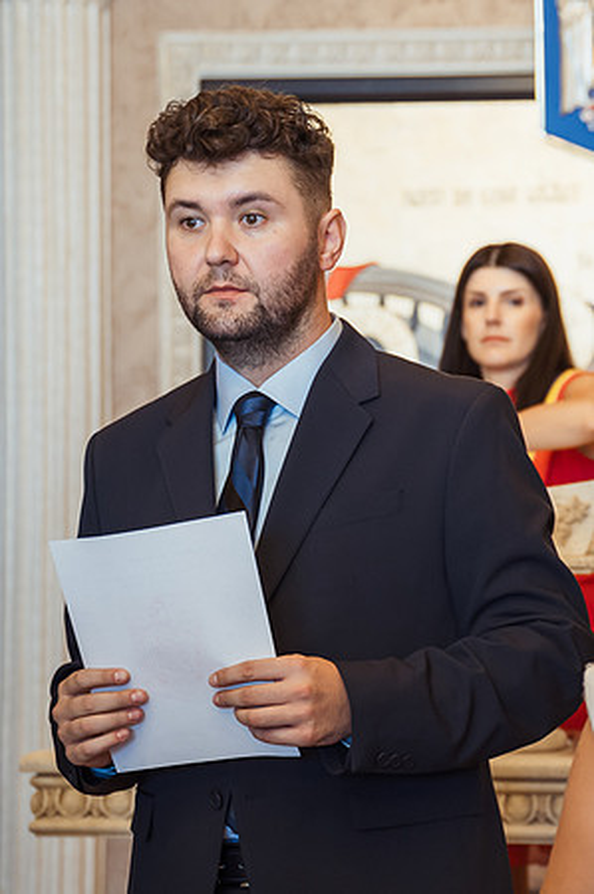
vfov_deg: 18.8
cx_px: 559
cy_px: 514
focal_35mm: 109
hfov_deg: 12.5
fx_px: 2696
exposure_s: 1/160
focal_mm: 52
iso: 1000
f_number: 2.8
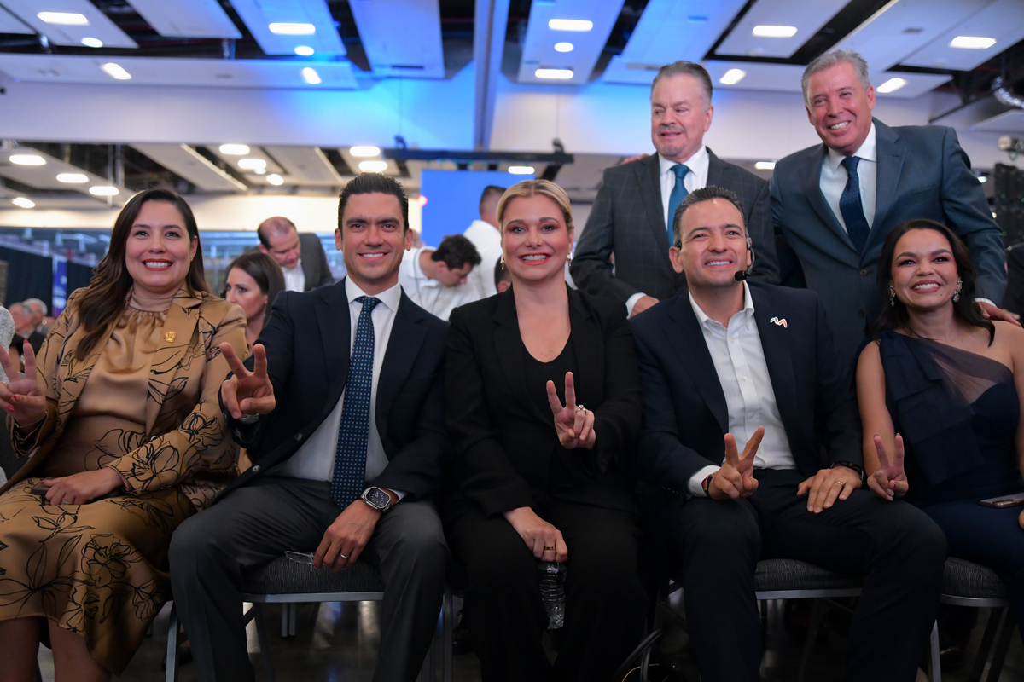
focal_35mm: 30
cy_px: 341
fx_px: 853
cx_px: 512
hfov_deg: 61.9
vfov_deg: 43.6
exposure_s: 1/125
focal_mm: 30
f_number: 2.8
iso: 4000
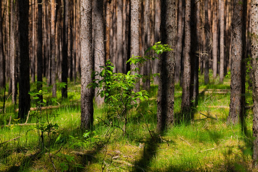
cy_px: 86
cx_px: 129
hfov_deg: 23.9
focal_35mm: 85
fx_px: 609
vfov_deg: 16.1
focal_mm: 85
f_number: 5.6
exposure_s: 1/400
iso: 320
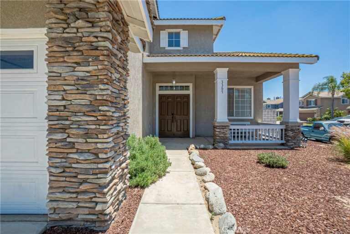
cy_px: 117
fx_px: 146
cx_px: 175
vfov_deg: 77.3
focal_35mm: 15
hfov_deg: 100.4
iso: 400
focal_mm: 10
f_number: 8
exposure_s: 1/8000
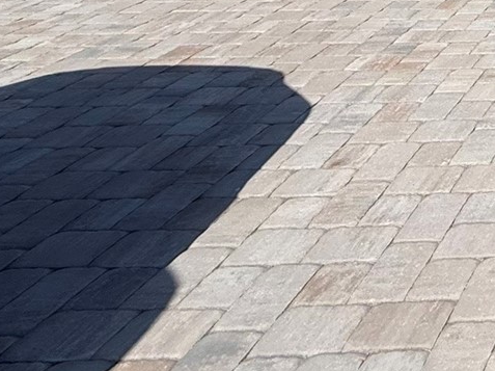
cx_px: 770
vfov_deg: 22.9
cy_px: -232
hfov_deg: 26.6
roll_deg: +1.2
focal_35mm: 47
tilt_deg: +5.1
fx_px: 672
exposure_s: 1/4425
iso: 50
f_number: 2.2
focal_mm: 2.22
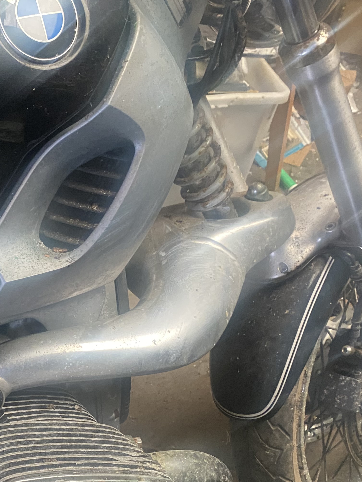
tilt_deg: -45.4
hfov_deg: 26.9
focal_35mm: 52
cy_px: 340
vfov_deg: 36.2
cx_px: 23
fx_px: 725
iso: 400
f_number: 1.8
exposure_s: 1/60
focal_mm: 4.25
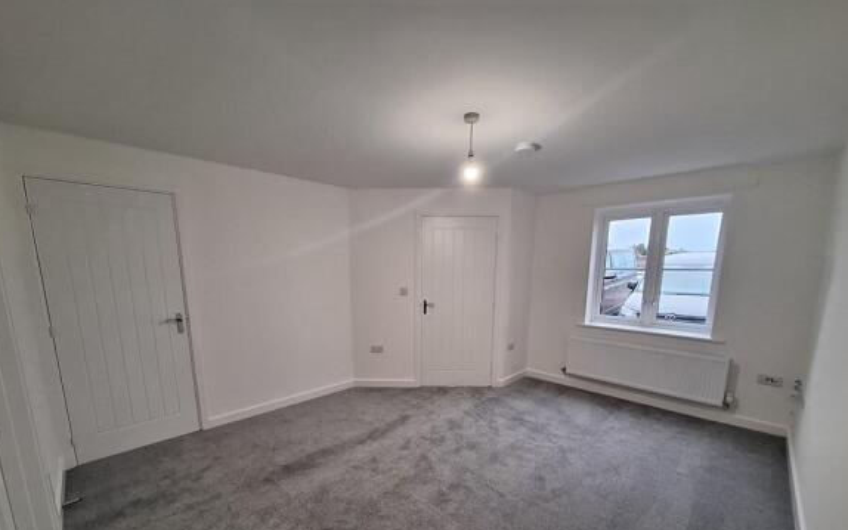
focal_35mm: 14
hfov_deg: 105.3
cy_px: 318
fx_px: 324
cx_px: 422
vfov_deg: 77.8
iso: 200
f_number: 2.2
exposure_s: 1/33
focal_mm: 1.74
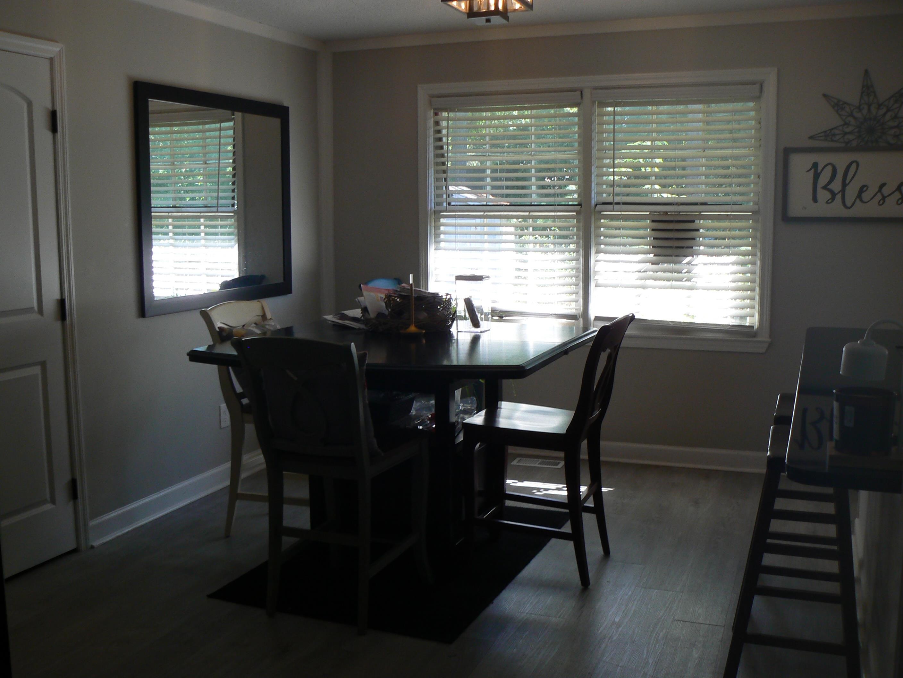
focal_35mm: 36
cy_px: 339
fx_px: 939
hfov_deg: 51.4
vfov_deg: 39.7
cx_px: 452
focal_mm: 6
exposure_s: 1/50
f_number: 3.6
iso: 80
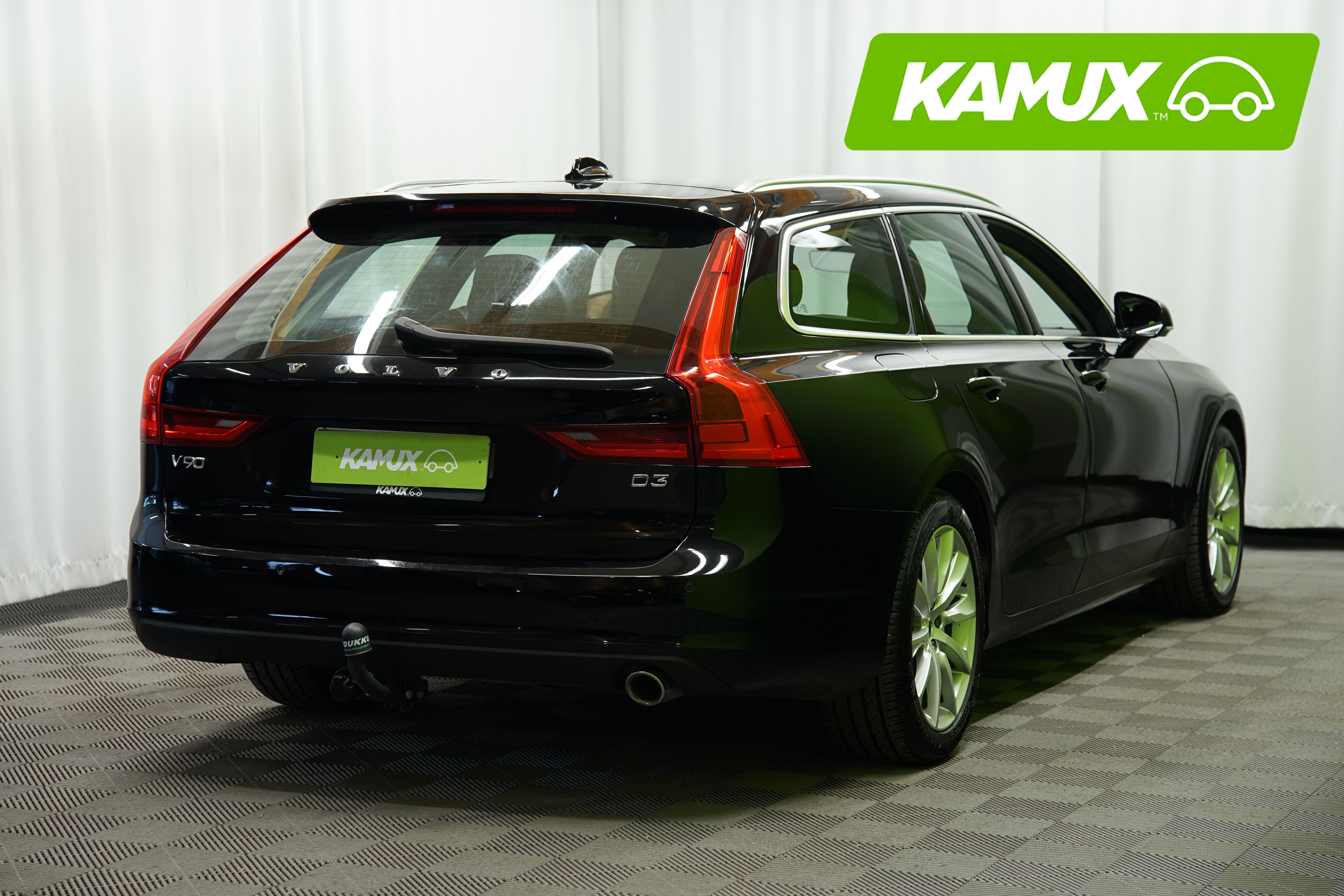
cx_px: 673
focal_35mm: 71
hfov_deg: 28.5
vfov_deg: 19.2
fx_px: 2651
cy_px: 444
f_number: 5
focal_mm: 70
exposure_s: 1/20
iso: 500
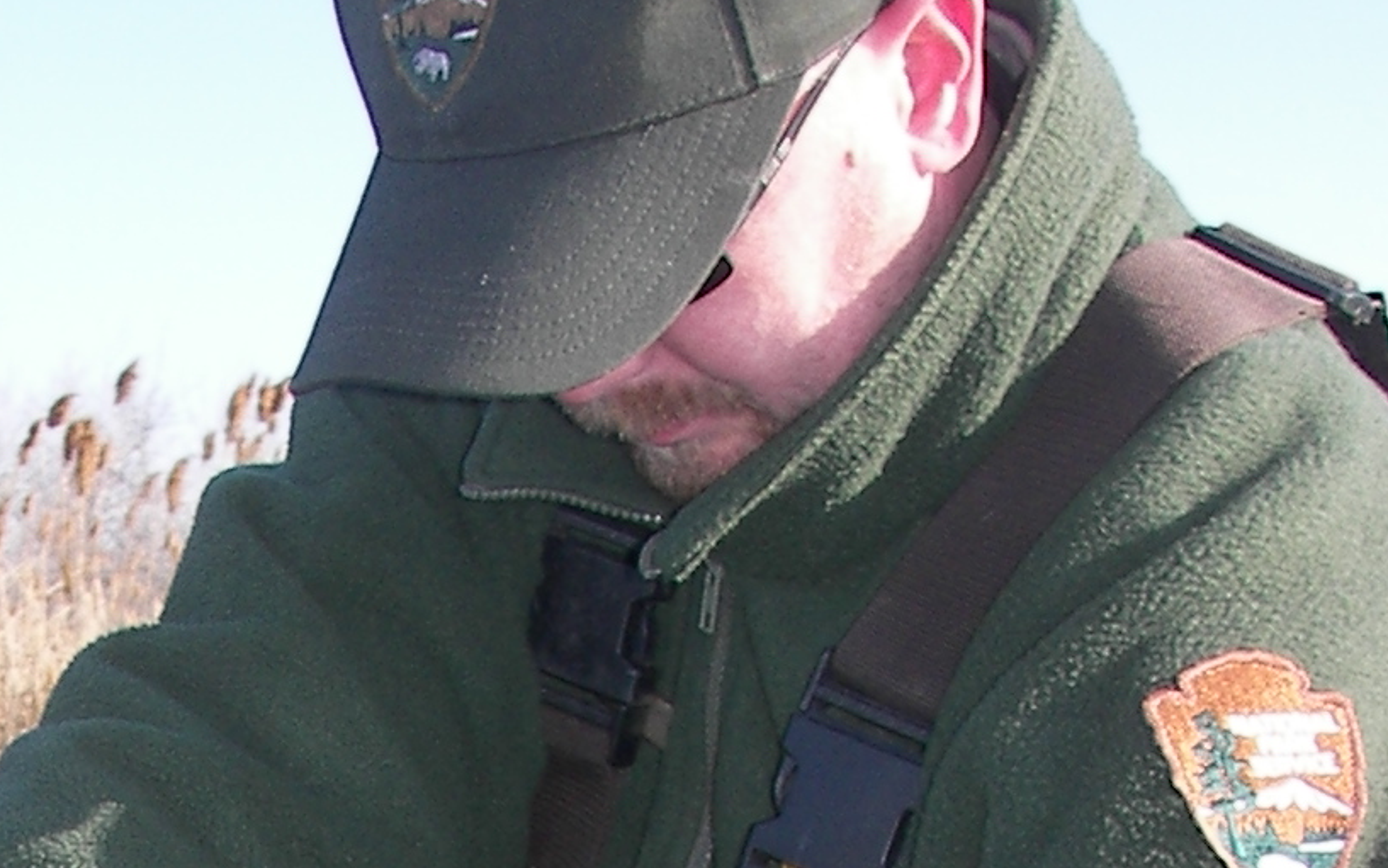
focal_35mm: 121
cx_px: 214
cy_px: 1656
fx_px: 4578
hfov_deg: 17.1
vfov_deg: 10.1
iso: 50
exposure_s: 1/320
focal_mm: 6
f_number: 2.8
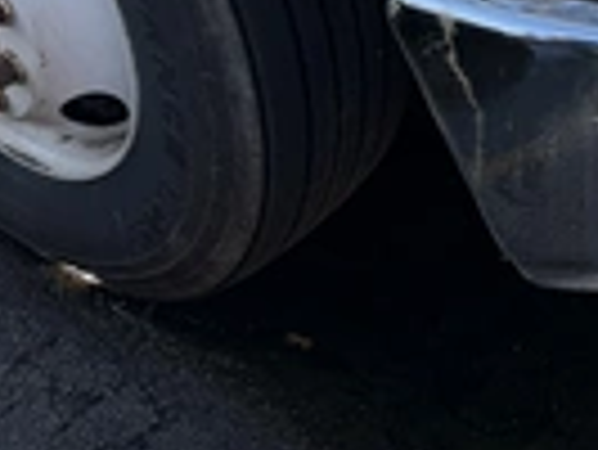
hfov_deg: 23.4
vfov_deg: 18.6
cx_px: 805
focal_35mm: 72
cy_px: -180
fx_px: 1245
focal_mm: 6.76
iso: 80
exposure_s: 1/979
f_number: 1.78
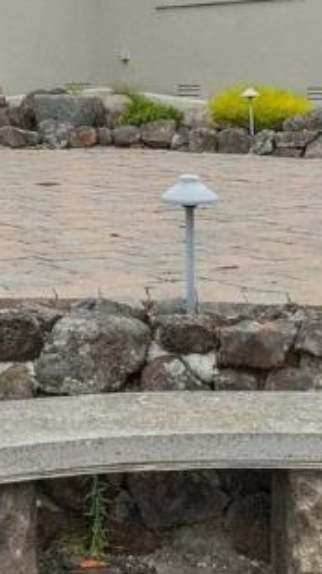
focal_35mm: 71
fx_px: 1079
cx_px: 52
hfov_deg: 16.8
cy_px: -92
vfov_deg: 26.8
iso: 500
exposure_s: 1/80
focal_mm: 14
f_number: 9
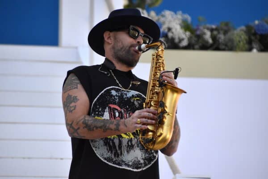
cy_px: 90
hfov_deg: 4.9
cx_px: 134
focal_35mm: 420
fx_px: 3126
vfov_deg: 3.3
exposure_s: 1/4000
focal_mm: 280
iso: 3200
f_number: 8
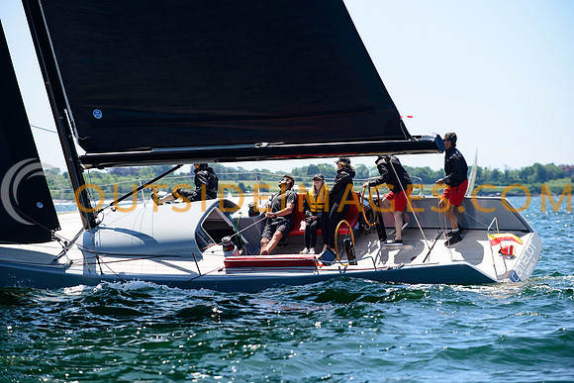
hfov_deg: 13.2
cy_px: 192
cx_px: 287
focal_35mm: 155
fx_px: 2472
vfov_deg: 8.9
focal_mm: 155
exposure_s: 1/1000
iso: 250
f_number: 5
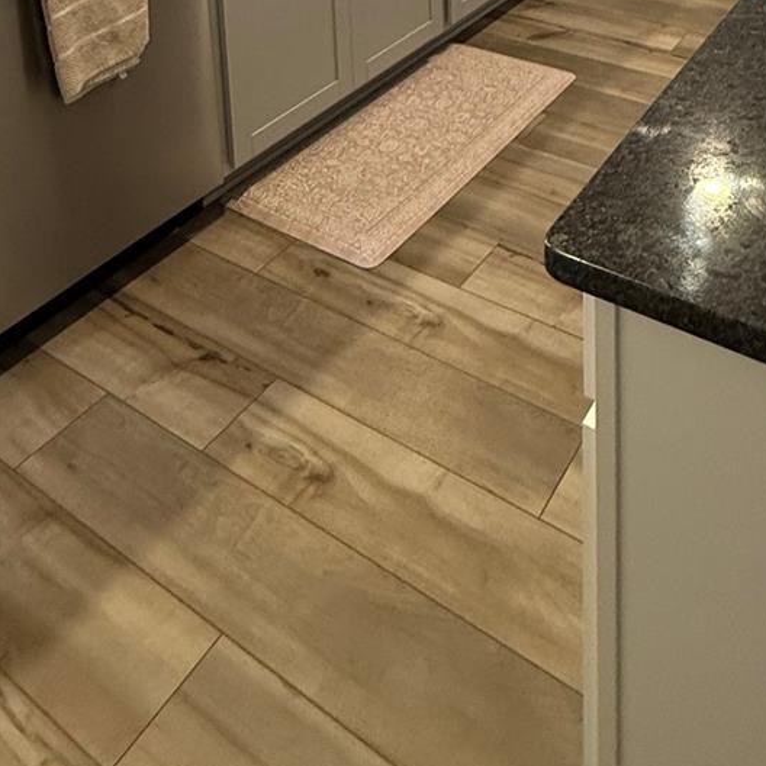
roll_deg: +0.7
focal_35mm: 36
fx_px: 901
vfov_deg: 33.8
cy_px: -222
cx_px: 531
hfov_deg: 45.1
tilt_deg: -7.4
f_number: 2.2
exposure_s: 1/60
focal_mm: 2.22
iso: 250
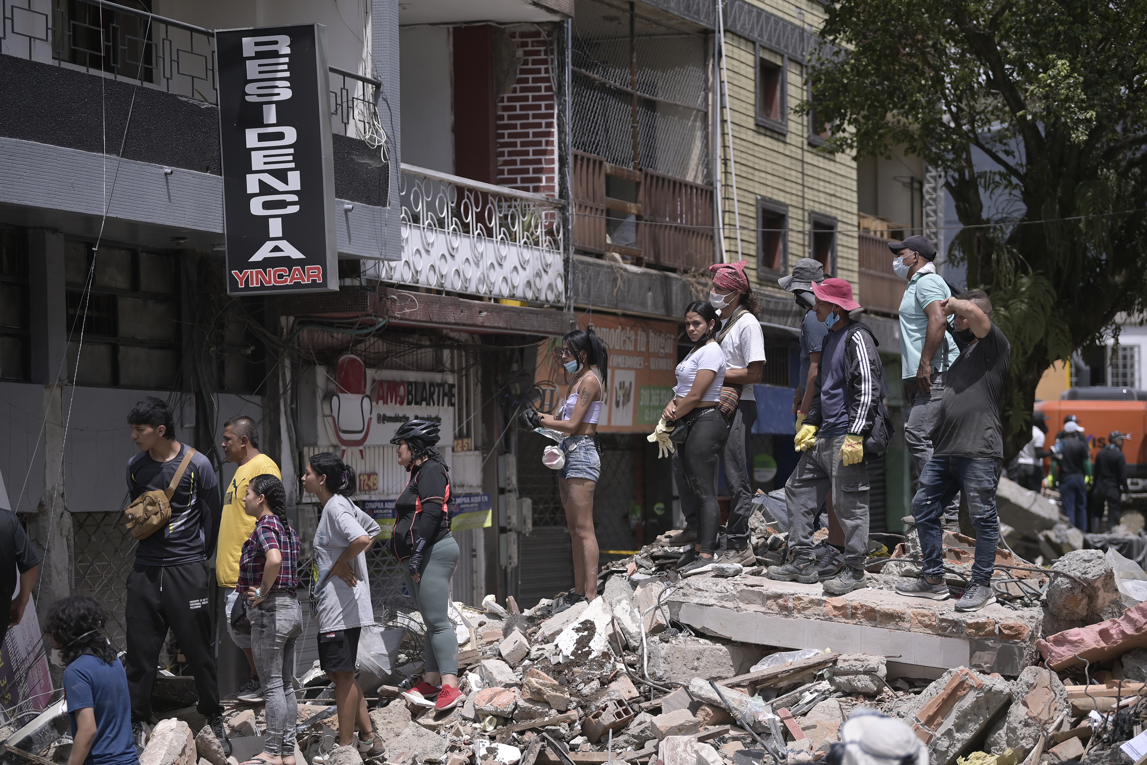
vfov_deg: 13.4
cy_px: 382
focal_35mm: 102
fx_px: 3250
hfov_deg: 20.0
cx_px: 574
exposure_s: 1/3200
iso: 160
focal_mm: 102
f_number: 2.8
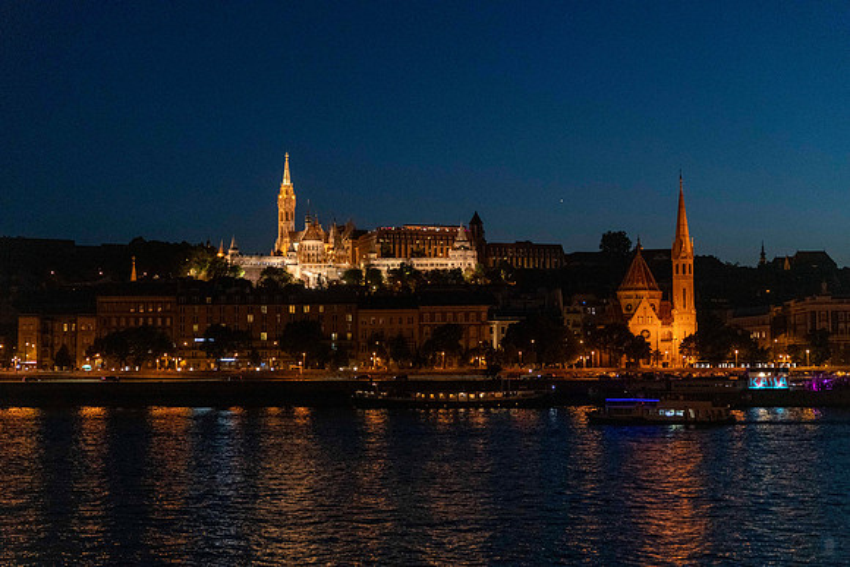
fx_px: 1370
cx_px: 425
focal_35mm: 58
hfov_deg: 34.5
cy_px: 284
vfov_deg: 23.4
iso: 4000
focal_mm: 58
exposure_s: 1/125
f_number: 2.8
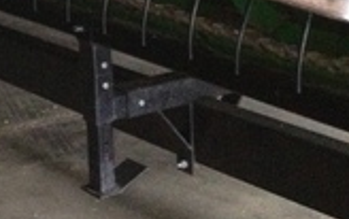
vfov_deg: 10.1
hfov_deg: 16.3
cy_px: -176
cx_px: -64
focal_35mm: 123
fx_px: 1172
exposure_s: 1/16
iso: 640
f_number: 2.4
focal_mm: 4.28
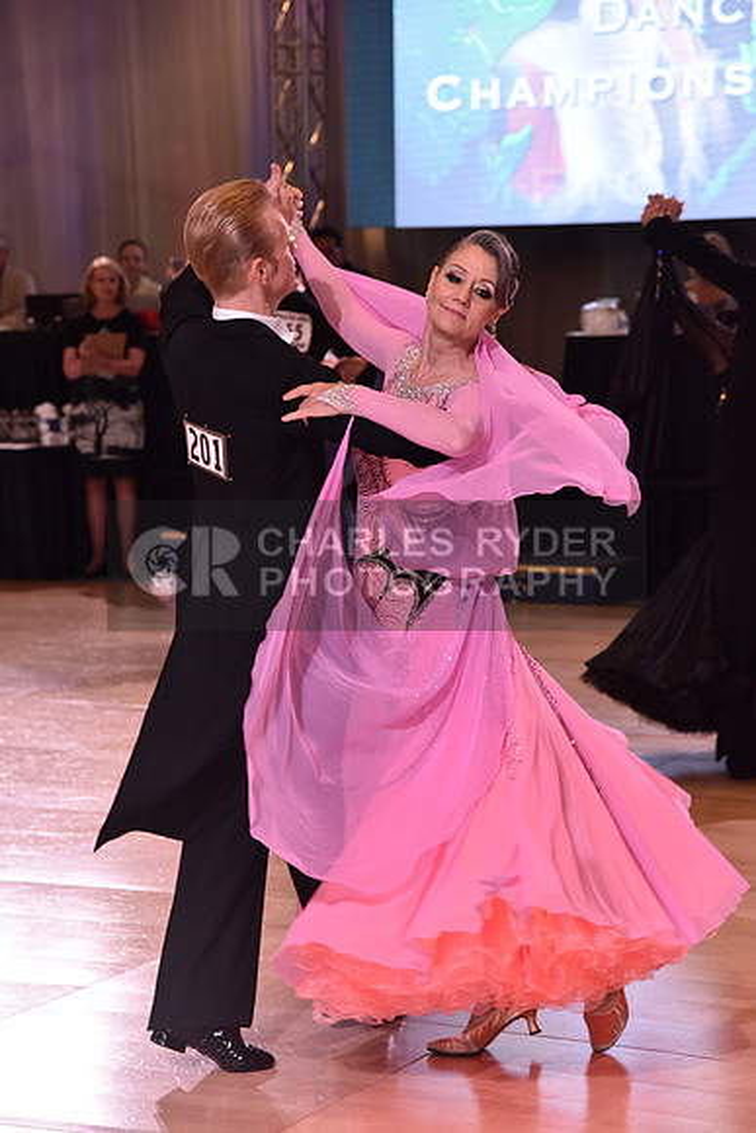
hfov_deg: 14.0
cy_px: 566
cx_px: 378
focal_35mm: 98
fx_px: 3085
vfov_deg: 20.8
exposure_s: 1/250
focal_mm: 98
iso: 1600
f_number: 5
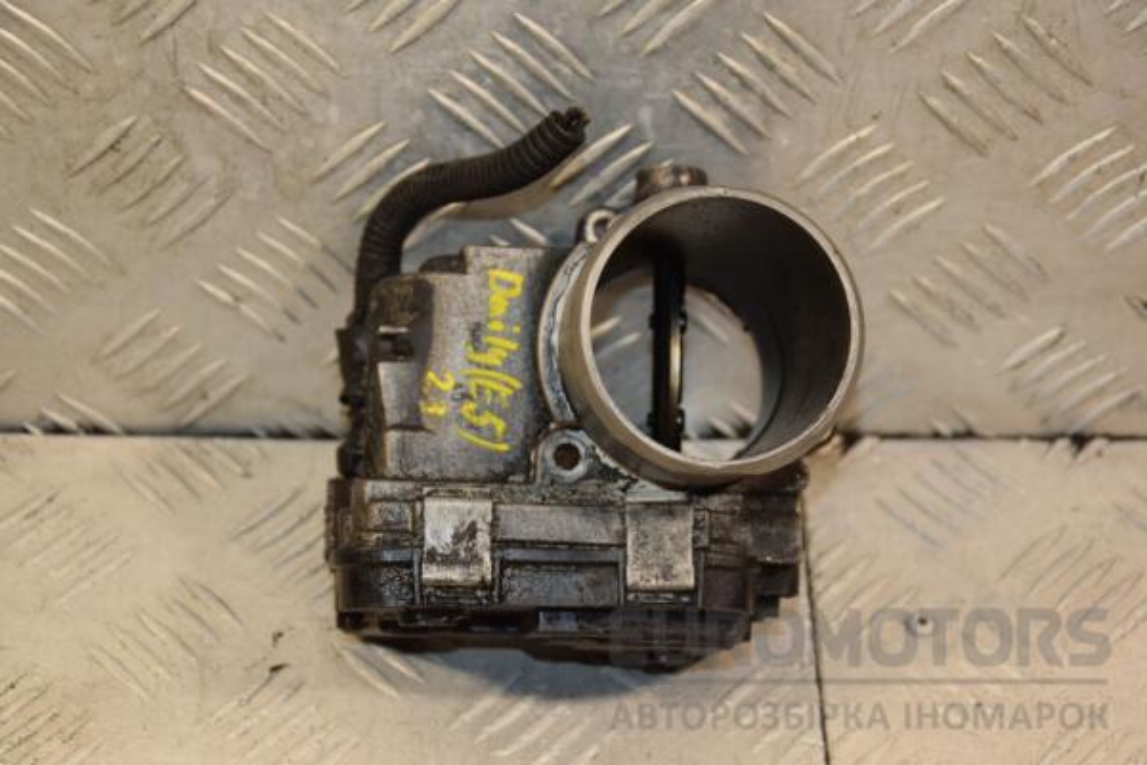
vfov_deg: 15.7
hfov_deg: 23.4
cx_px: 574
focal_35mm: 87
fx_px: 2772
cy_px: 382
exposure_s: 1/160
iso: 800
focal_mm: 58
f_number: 5
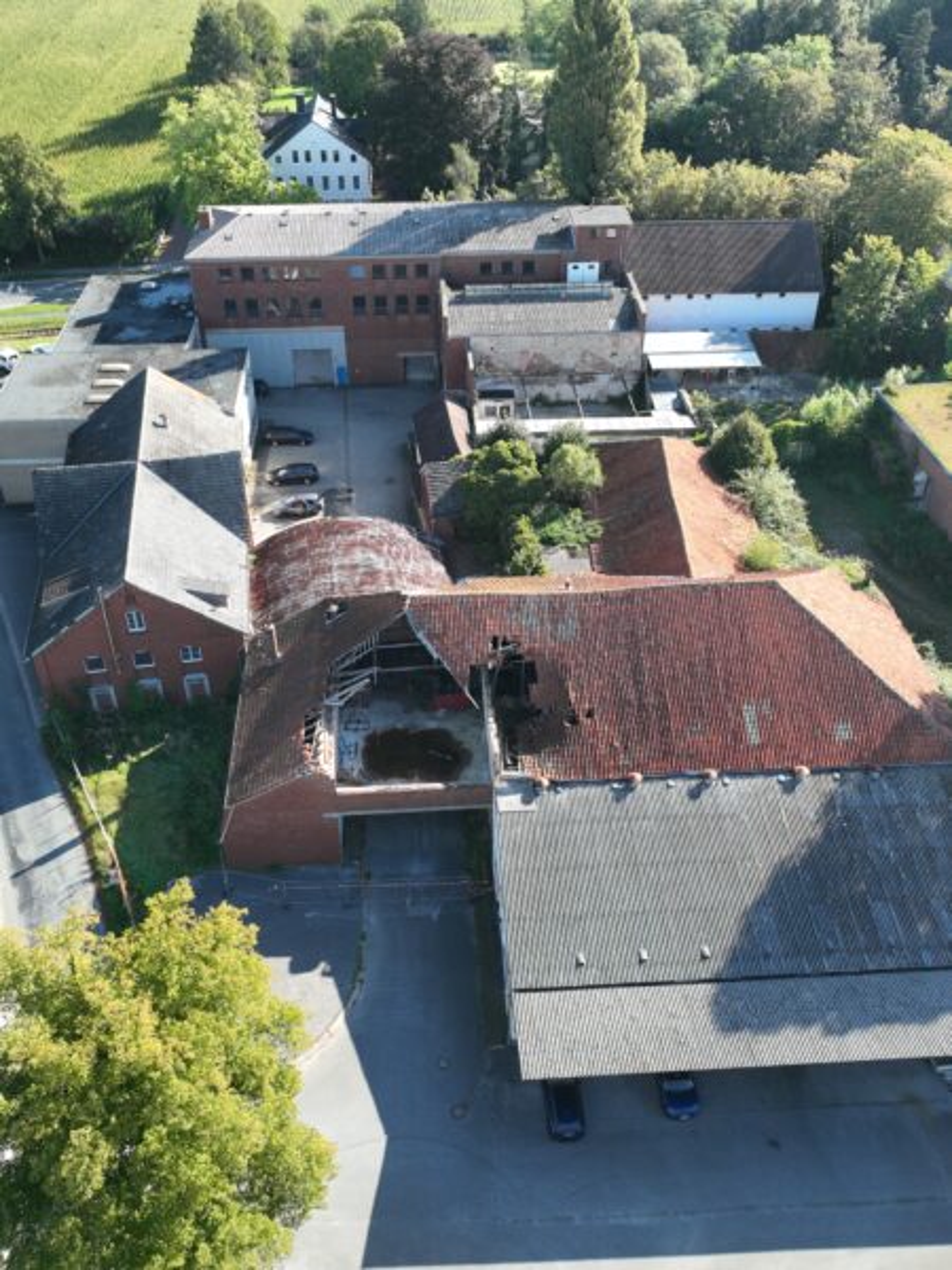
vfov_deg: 71.6
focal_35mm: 24
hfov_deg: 56.8
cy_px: 635
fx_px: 880
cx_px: 476
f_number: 2.8
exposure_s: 1/500
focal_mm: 12.29
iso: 110
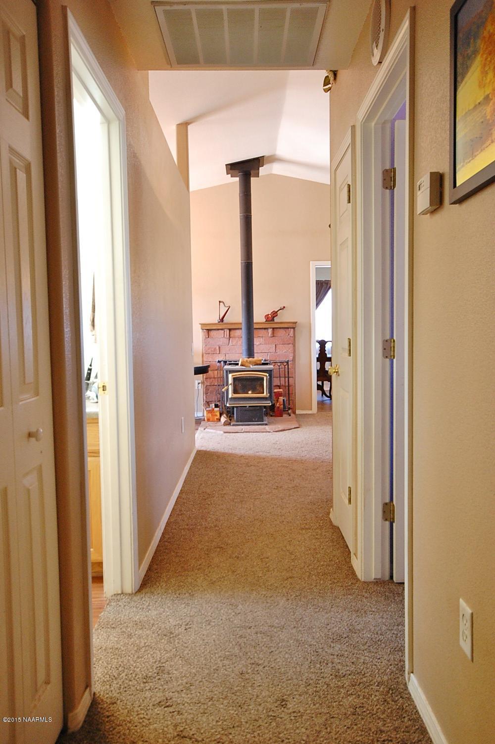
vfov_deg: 62.0
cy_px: 372
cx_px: 248
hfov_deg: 43.5
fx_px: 620
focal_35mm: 30
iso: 800
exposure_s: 1/20
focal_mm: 20
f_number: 5.6
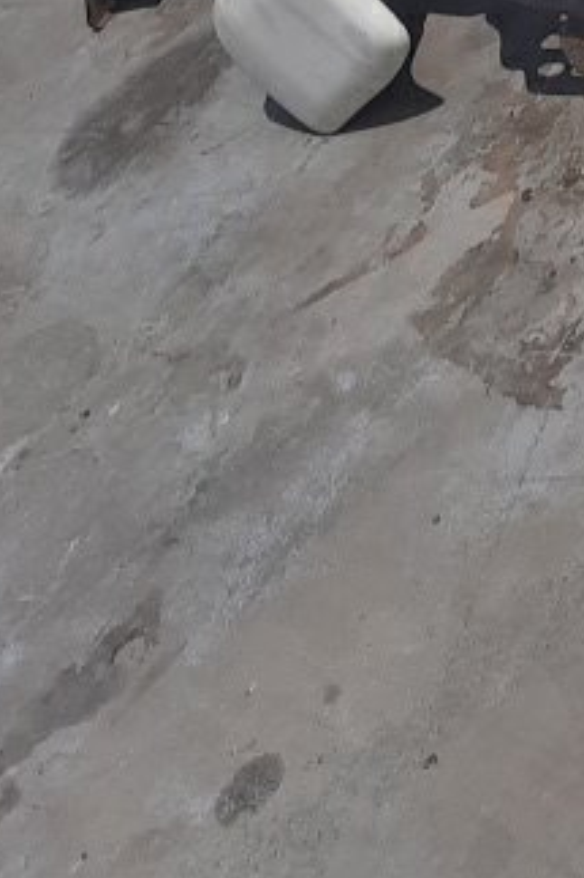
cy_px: -987
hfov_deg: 11.2
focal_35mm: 116
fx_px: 2825
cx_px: 926
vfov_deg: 14.2
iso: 30
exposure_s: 1/2217
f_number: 2
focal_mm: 4.6
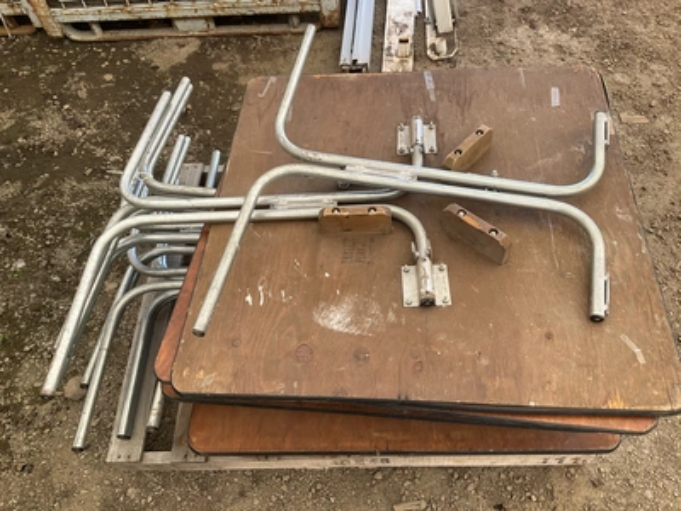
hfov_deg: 61.7
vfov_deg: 48.2
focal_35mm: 29
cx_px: 340
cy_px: 256
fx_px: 571
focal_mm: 3
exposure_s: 1/122
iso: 32
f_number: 1.8
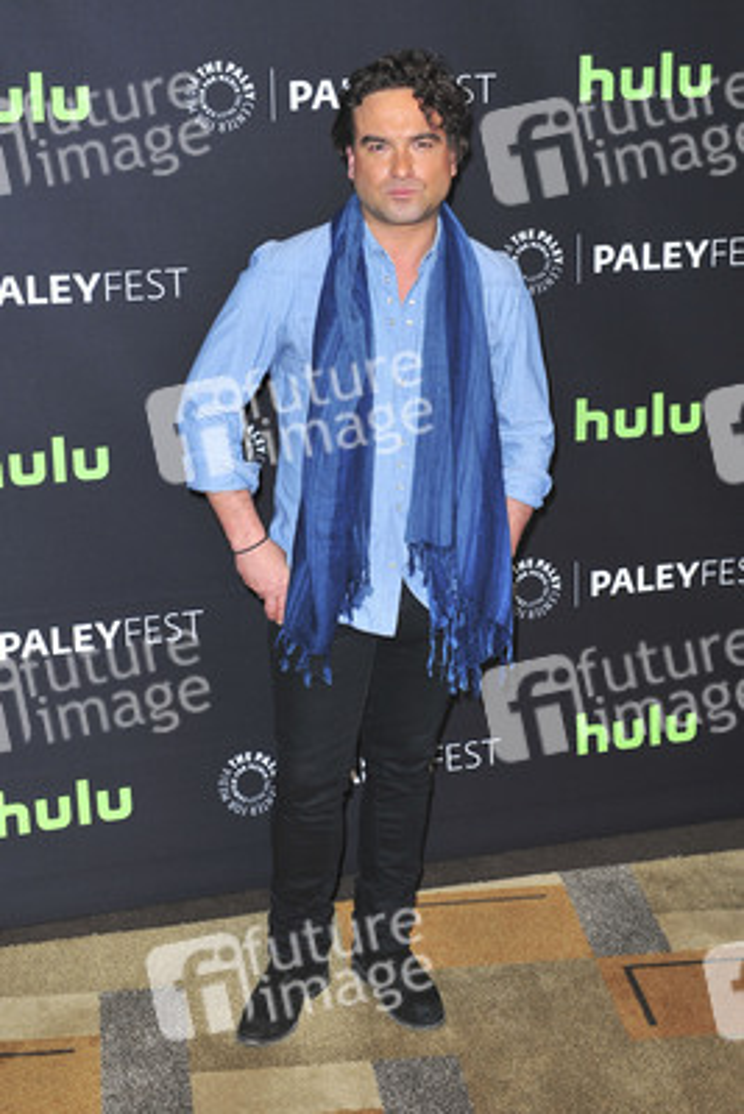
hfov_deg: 21.9
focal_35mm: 62
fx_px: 1920
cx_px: 372
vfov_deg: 32.4
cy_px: 557
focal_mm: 62
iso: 500
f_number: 4.5
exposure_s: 1/320
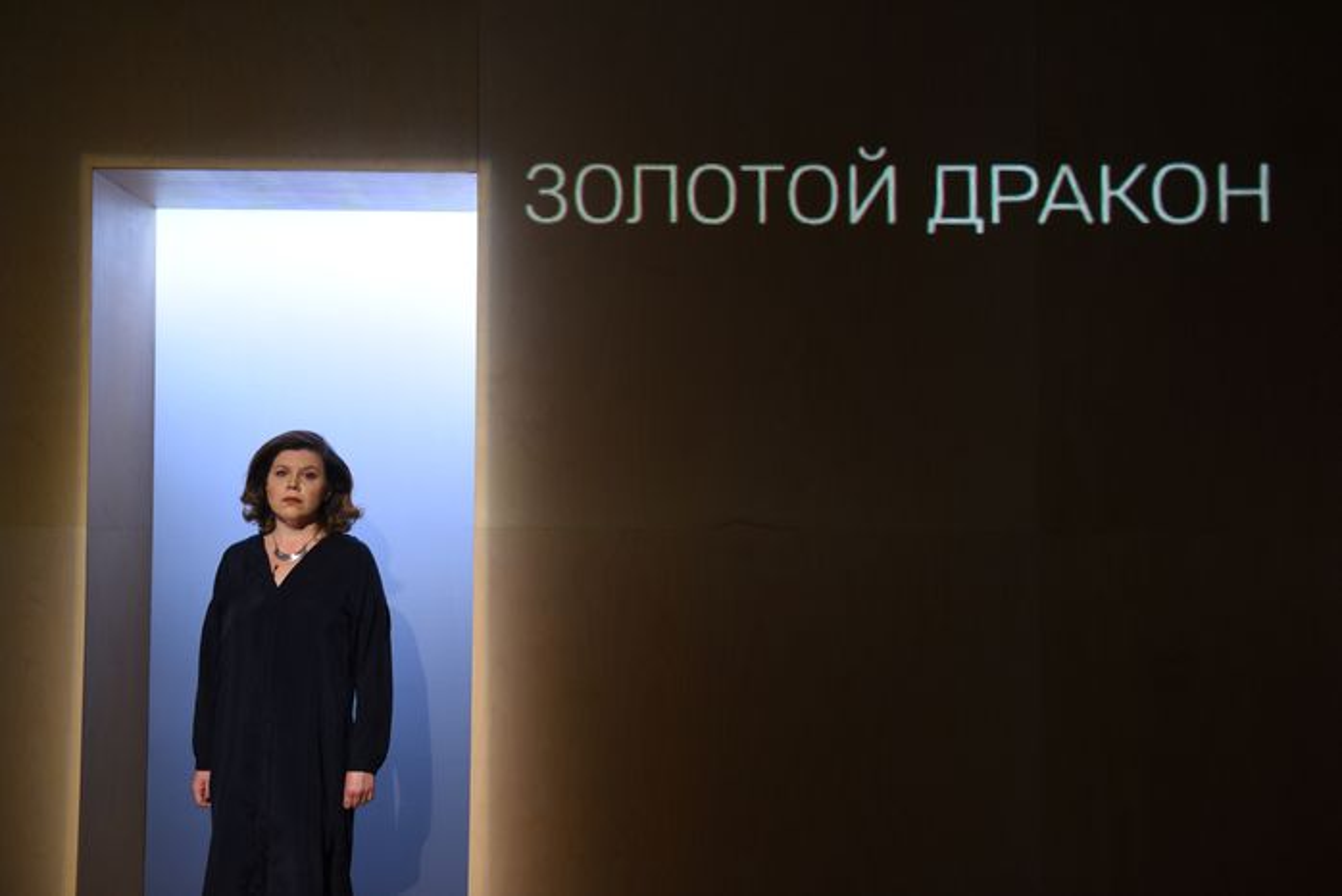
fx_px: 1790
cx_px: 671
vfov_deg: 28.1
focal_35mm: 48
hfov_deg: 41.1
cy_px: 448
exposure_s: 1/100
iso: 800
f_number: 2.8
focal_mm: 48
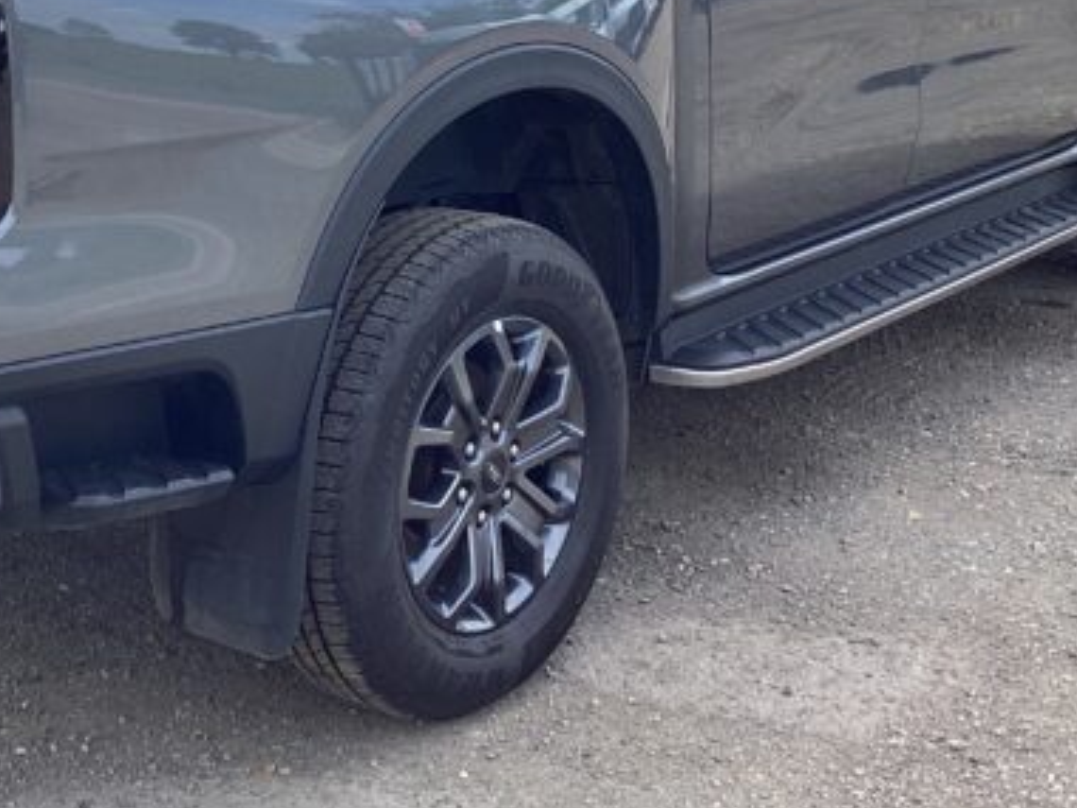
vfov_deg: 22.3
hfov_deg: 29.3
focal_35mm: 65
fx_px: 2022
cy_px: 177
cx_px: 266
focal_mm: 3.3
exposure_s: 1/350
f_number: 2.4
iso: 25
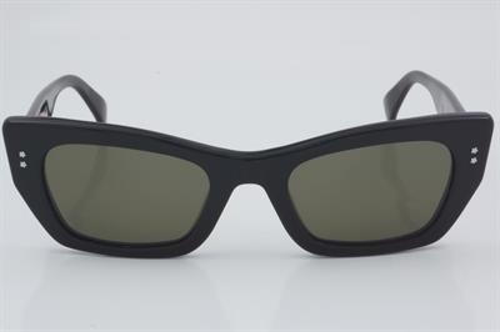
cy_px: 166
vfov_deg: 16.5
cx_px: 250
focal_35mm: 82
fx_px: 1145
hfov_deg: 24.6
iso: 100
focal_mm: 55
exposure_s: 1/3
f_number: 32
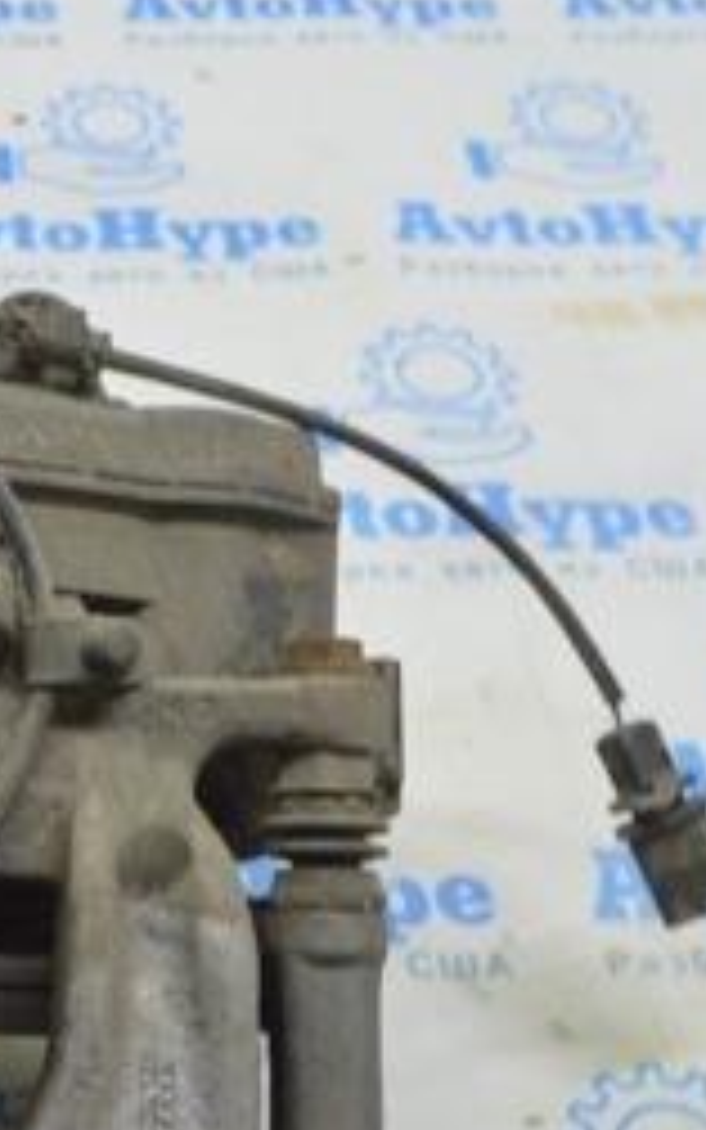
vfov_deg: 26.5
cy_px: 542
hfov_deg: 16.0
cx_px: -175
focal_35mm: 78
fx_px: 2400
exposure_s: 1/20
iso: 400
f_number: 5.6
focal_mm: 20
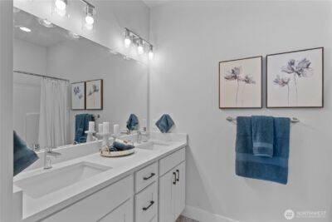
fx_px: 157
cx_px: 166
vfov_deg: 70.5
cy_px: 111
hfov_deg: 93.3
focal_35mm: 17
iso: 200
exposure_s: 1/15
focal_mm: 17
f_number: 7.1
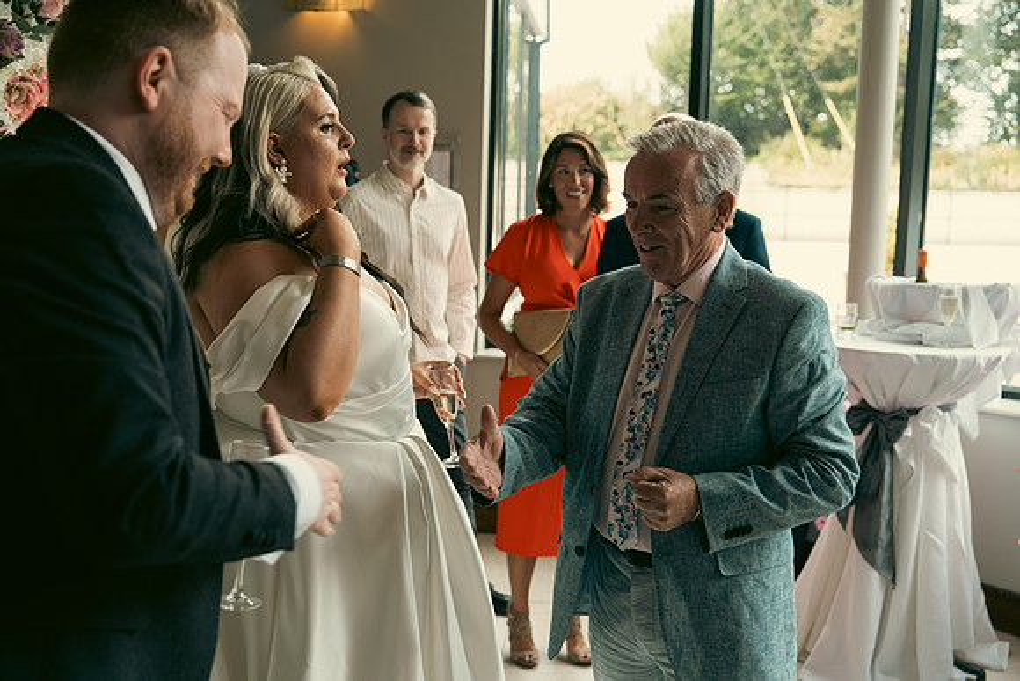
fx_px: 1162
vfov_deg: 32.6
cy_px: 340
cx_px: 510
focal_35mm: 41
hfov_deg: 47.4
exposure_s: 1/160
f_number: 3.5
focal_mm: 41
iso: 320
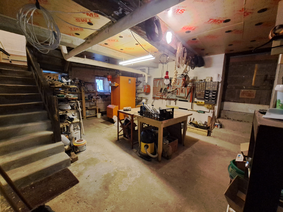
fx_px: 106
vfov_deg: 89.9
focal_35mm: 13
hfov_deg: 106.2
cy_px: 106
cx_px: 142
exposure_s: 1/20
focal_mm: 1.74
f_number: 2.2
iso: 500
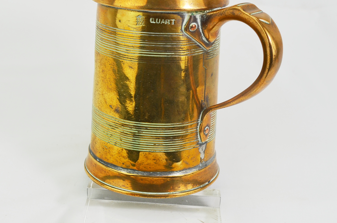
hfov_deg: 32.3
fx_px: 579
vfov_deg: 21.8
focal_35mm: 62
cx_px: 129
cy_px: 84
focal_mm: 28
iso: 200
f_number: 6.3
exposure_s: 1/160
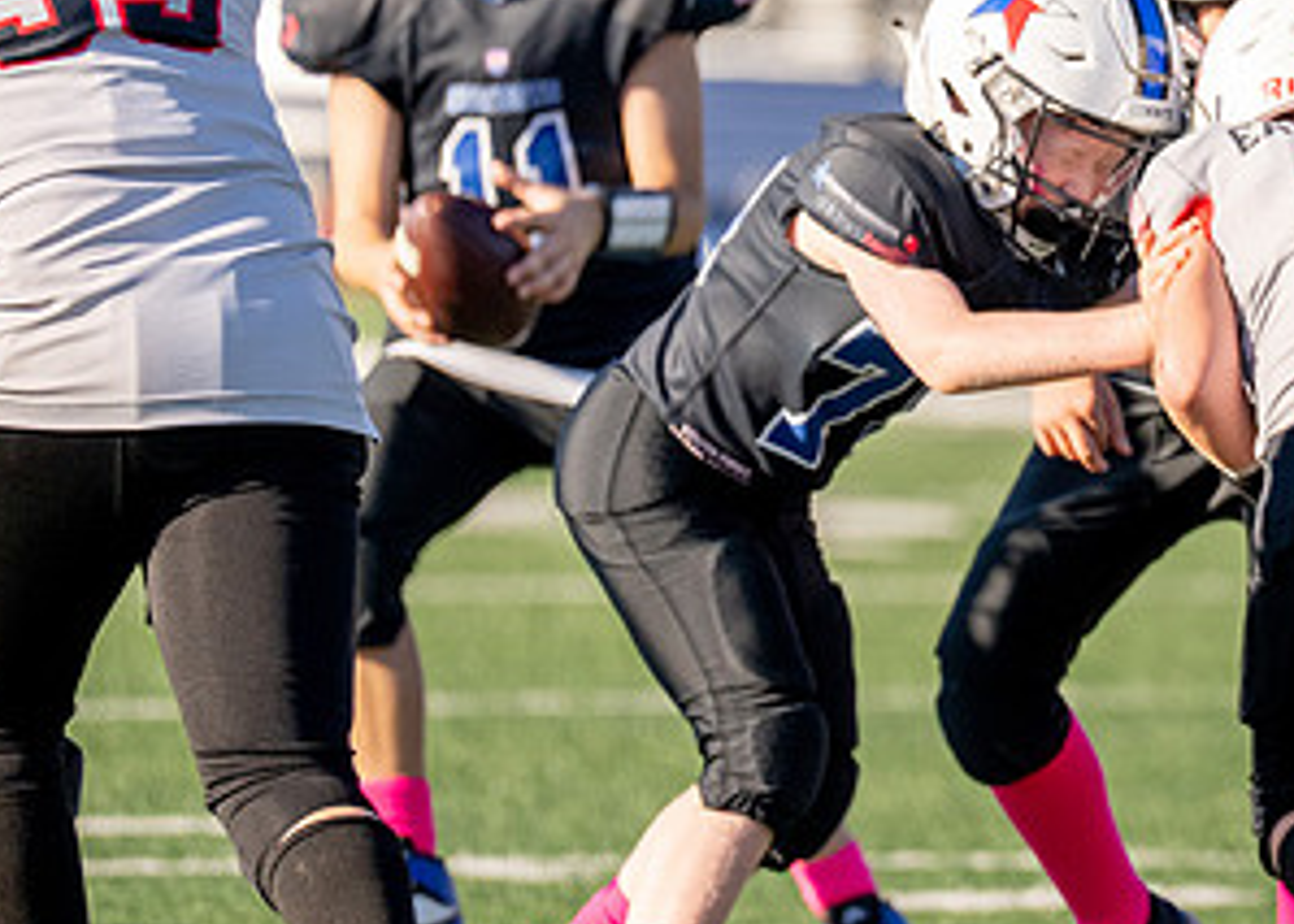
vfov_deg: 2.1
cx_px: 1502
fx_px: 25805
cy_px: 335
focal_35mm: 702
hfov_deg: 2.9
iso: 250
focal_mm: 200
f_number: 2.8
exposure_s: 1/4000
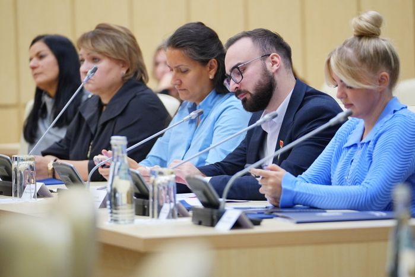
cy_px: 138
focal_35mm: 238
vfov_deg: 5.8
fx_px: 2743
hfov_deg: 8.7
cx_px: 208
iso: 2000
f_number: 2.8
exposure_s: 1/400
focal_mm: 159
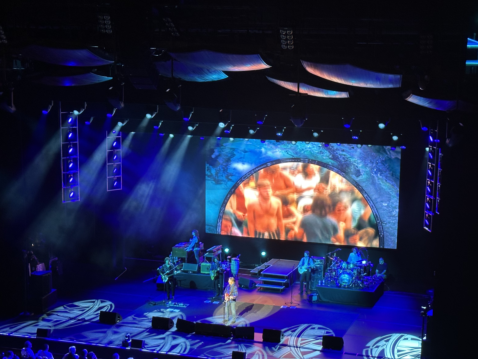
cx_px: 286
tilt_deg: -11.2
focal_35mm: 62
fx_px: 856
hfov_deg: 31.1
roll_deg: -0.7
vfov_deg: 23.6
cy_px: 214
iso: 80
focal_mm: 6.86
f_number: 1.78
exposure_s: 1/60
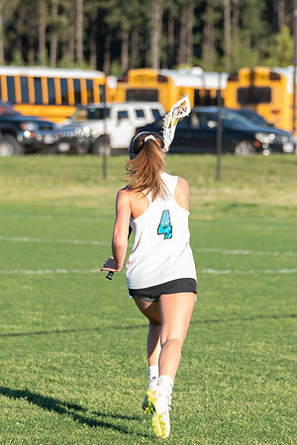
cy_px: 234
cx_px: 123
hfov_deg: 5.4
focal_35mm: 253
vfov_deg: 8.2
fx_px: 3125
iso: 50
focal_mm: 104
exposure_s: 1/400
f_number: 3.2
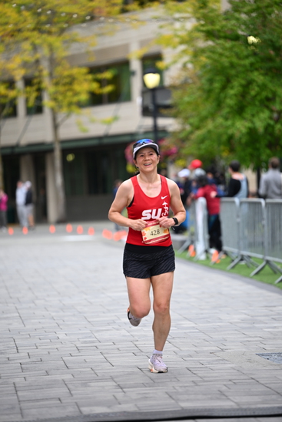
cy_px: 211
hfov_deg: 8.1
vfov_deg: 12.1
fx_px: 1996
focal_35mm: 170
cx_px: 141
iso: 640
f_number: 2.8
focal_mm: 170
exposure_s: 1/2000
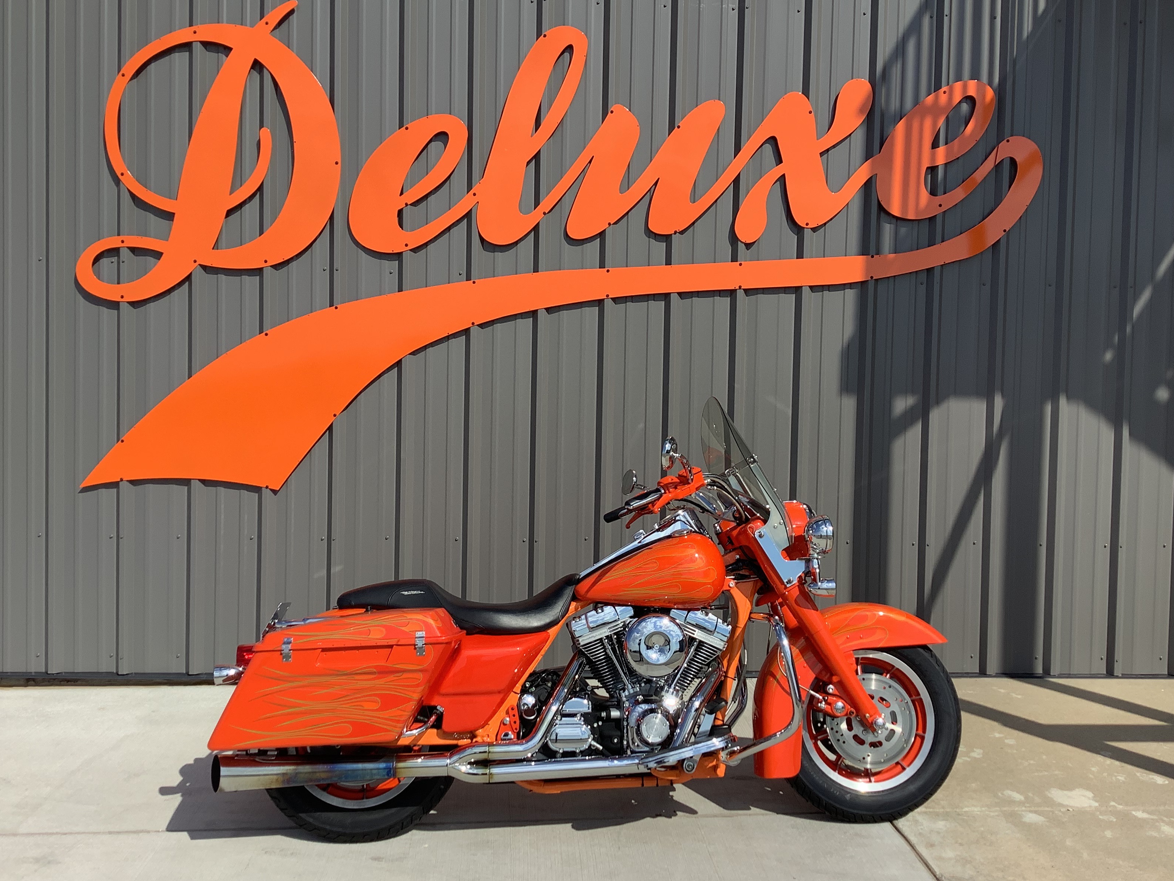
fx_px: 1085
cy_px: 430
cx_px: 599
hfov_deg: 56.8
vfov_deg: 44.2
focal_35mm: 32
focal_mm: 3.3
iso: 25
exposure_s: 1/1631
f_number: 2.4
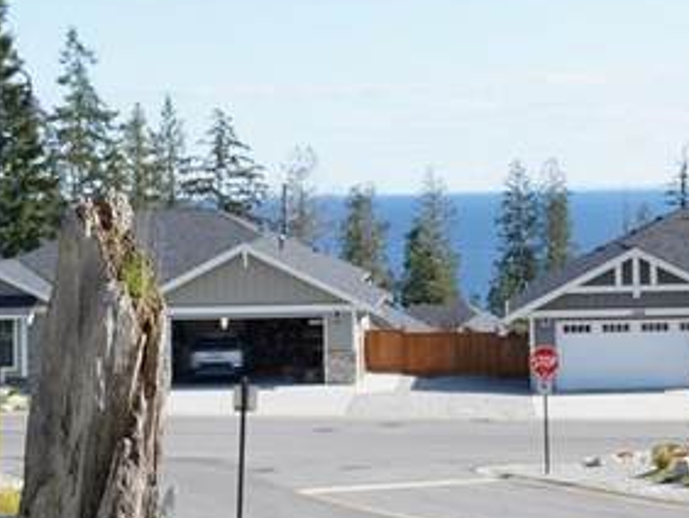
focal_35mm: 96
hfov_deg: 20.4
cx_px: 450
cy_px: 32
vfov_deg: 15.2
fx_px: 1912
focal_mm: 22
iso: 100
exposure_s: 1/320
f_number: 5.6
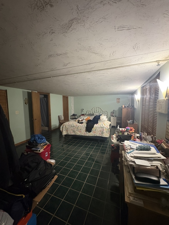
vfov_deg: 102.1
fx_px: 91
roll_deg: -0.3
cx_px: 84
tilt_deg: -4.6
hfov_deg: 85.7
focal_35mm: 14
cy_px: 112
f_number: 2.2
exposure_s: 1/30
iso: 1250
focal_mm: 2.22
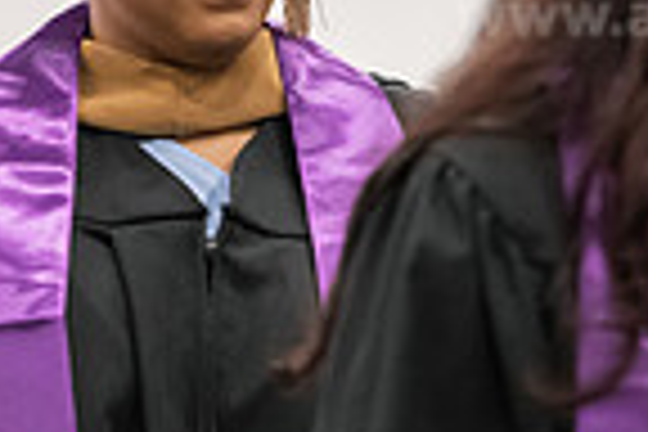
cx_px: 252
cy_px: 110
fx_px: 8819
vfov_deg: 2.8
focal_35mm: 490
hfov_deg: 4.2
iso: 3200
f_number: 3.2
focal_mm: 122
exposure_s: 1/200
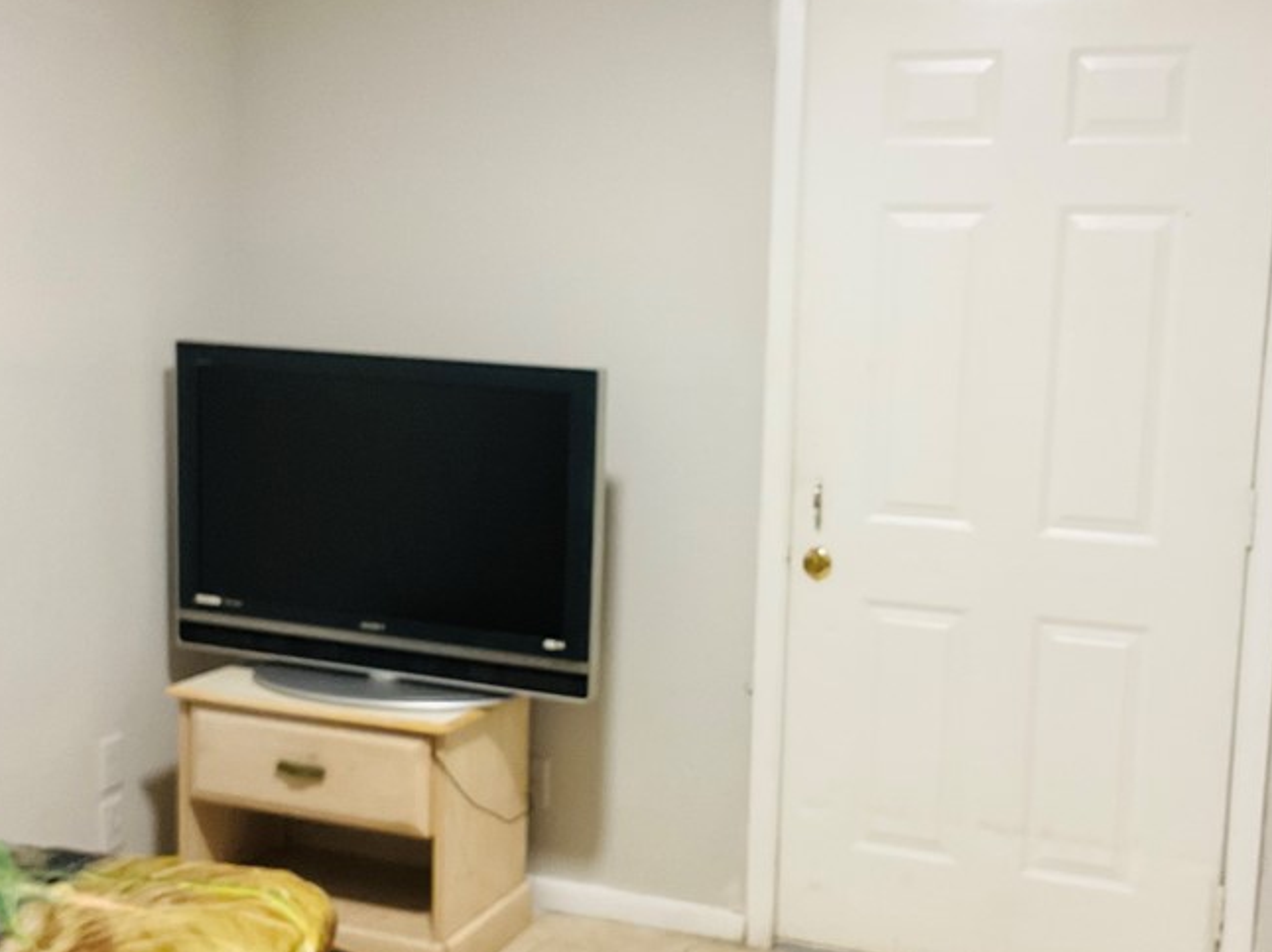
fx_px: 1690
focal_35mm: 46
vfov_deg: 31.5
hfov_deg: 41.2
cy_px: 525
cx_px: 666
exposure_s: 1/60
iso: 200
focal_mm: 3
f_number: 1.8
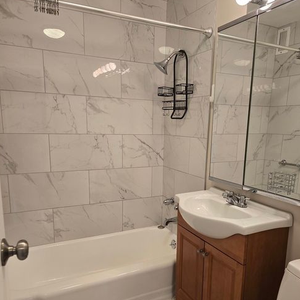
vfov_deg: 56.8
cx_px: 149
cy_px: 181
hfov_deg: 57.3
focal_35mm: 28
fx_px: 275
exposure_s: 1/120
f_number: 1.7
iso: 125
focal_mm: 6.3
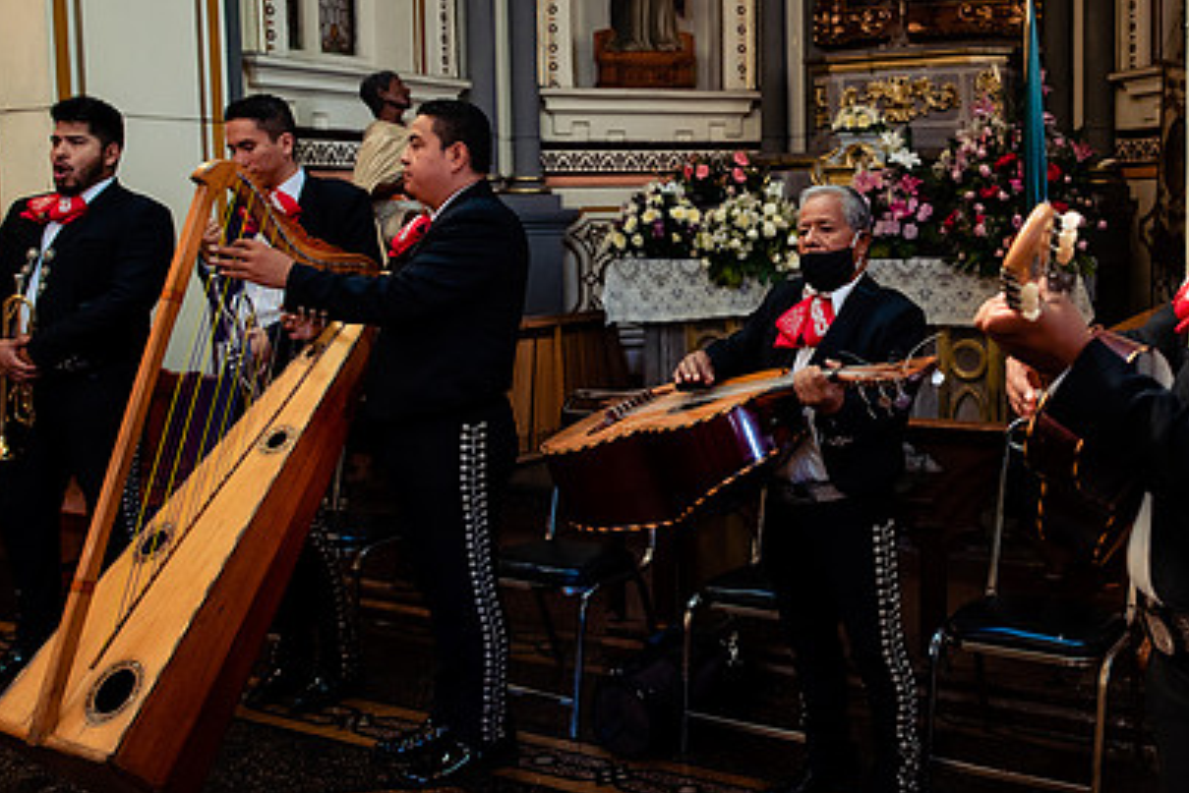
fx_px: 1222
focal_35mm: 37
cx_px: 817
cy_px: 320
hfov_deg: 50.7
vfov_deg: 35.9
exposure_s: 1/80
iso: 1250
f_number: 3.2
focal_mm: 24
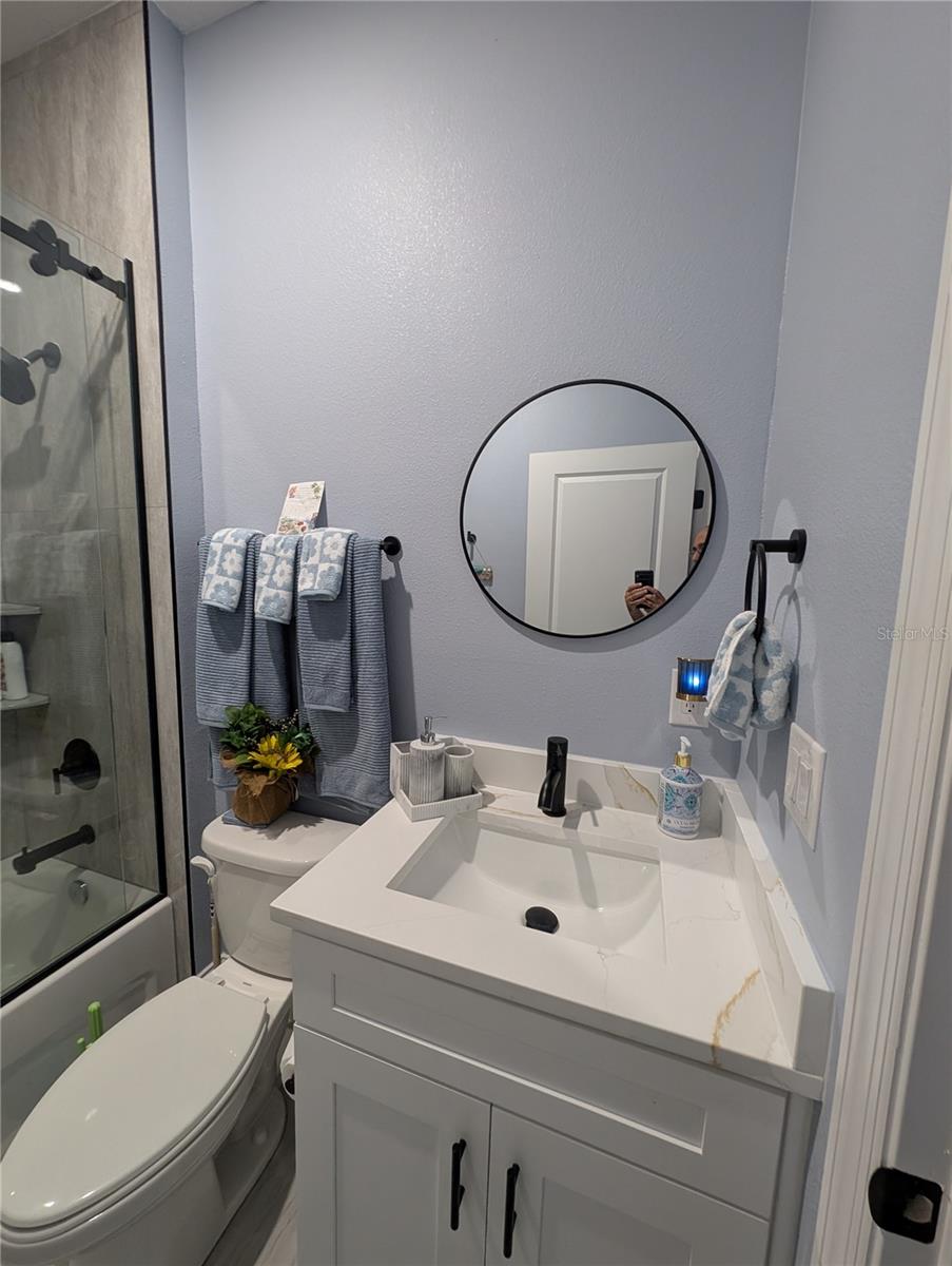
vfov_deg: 110.5
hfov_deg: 94.6
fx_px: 439
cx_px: 476
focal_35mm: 12
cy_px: 633
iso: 372
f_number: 1.95
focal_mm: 2.23
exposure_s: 1/60
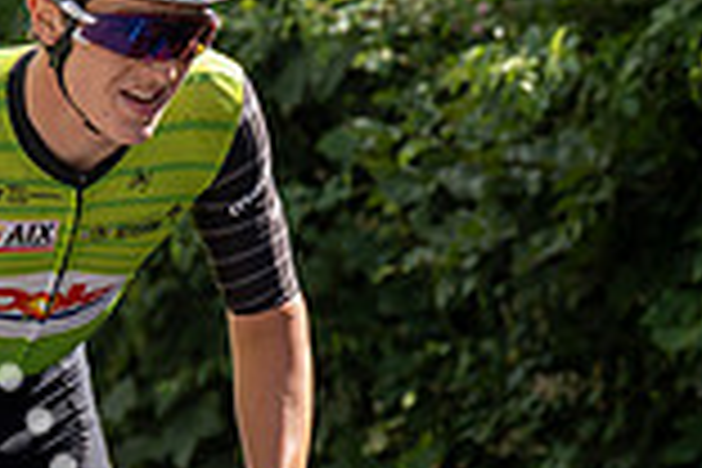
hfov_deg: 3.7
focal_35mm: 560
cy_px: 63
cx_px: -115
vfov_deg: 2.5
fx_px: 10919
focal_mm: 109
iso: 100
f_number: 3.5
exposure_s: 1/1000
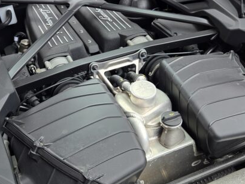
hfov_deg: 42.0
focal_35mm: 45
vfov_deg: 32.2
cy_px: 79
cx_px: 107
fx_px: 319
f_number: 1.8
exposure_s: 1/180
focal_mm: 5.4
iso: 40
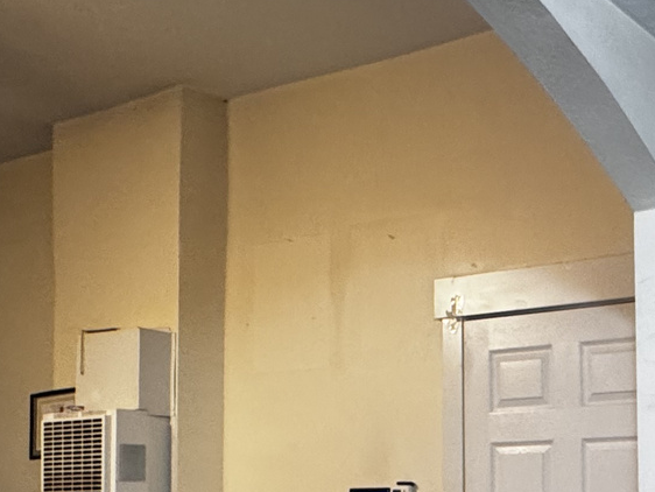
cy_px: 433
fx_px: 965
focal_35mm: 51
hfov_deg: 33.8
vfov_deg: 27.6
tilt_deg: +3.1
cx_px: 676
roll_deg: +1.0
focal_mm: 2.22
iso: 320
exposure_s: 1/60
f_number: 2.2
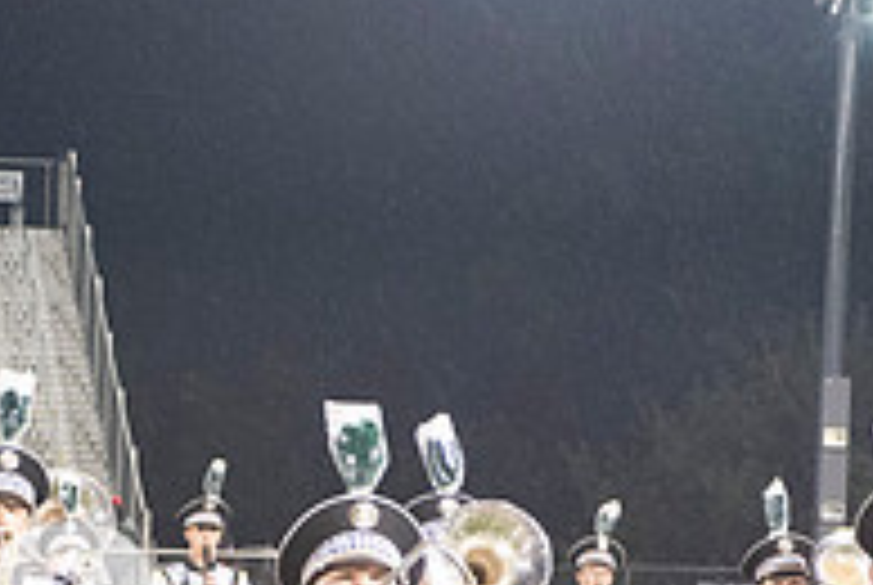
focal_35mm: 209
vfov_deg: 6.5
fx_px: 5076
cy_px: 736
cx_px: -184
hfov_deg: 9.7
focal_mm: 70
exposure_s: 1/125
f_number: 5.6
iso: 5000
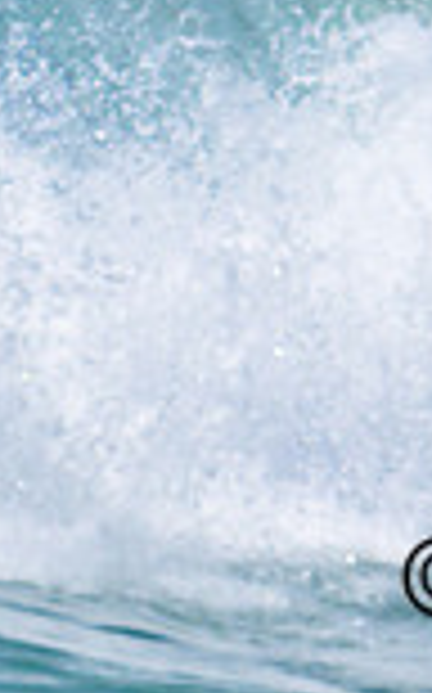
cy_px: -212
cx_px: 284
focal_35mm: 4171
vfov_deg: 0.5
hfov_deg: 0.3
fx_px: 78718
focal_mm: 800
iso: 1400
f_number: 16
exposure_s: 1/2000
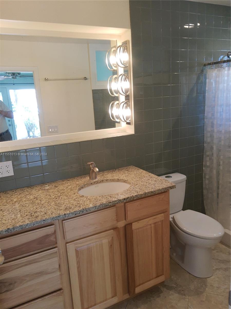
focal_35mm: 26
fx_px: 231
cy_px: 154
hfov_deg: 53.1
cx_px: 116
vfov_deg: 67.3
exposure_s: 1/50
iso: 134
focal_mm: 3.95
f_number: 1.8
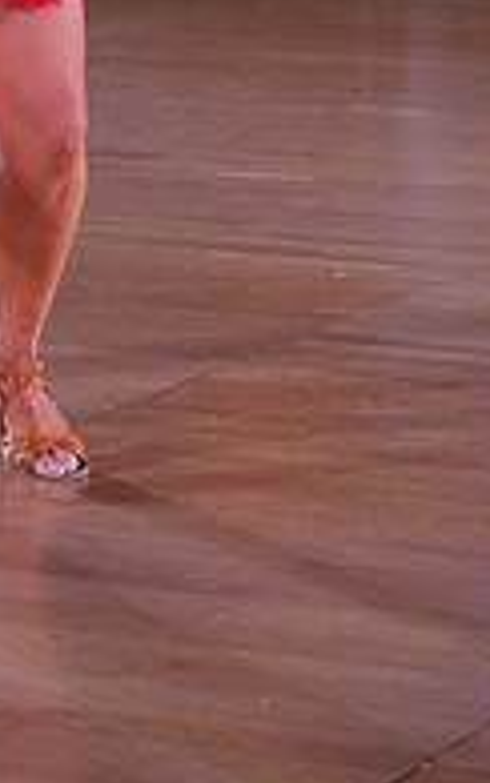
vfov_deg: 9.0
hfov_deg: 5.7
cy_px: -353
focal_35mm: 227
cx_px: -227
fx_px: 4847
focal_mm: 75
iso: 1250
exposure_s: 1/400
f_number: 4
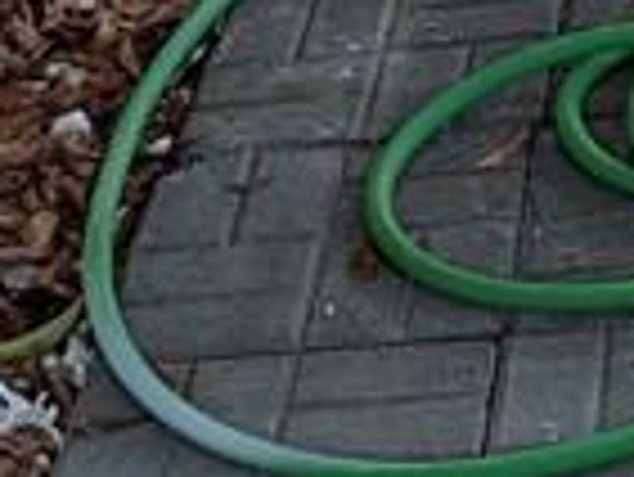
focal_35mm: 174
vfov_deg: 8.3
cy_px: -299
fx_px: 3190
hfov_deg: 10.1
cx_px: 1423
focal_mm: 6.9
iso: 20
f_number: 1.68
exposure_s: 1/196
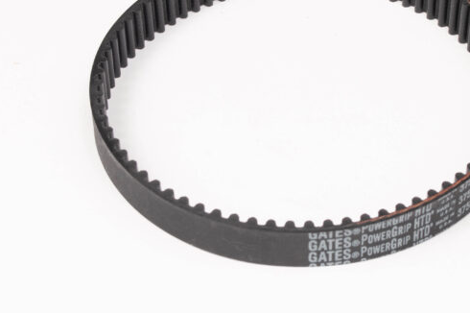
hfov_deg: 21.6
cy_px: 91
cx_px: 294
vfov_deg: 14.5
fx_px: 1226
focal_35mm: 94
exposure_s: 1/60
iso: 200
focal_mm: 40
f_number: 13
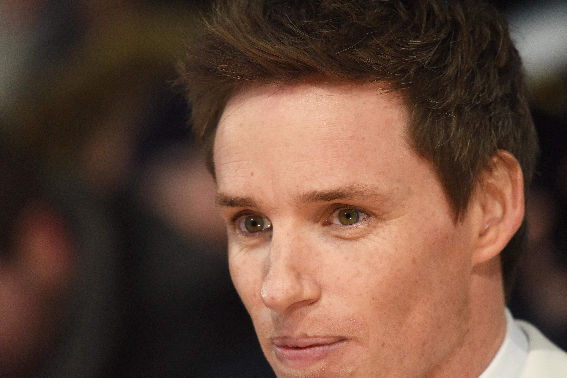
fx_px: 5748
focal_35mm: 365
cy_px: 230
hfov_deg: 5.6
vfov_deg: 3.8
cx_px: 270
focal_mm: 300
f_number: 4
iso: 1400
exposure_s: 1/400
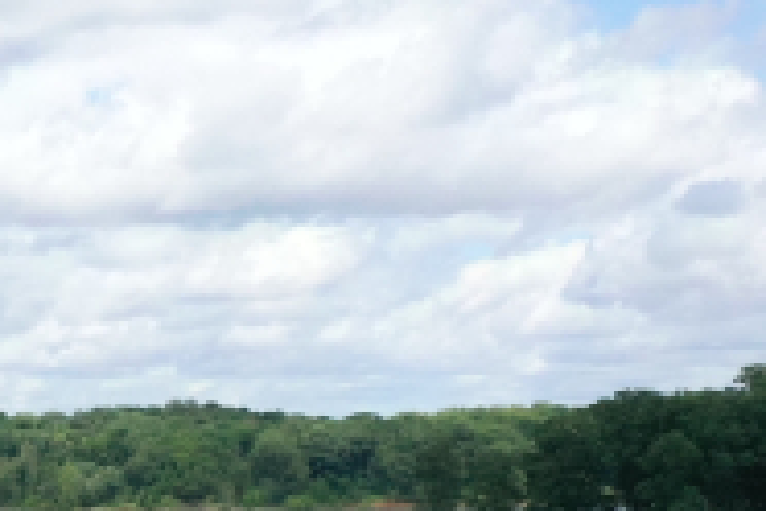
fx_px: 2404
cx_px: -173
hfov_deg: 17.2
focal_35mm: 113
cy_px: 721
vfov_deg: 11.7
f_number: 3.2
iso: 800
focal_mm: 10.26
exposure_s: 1/8000
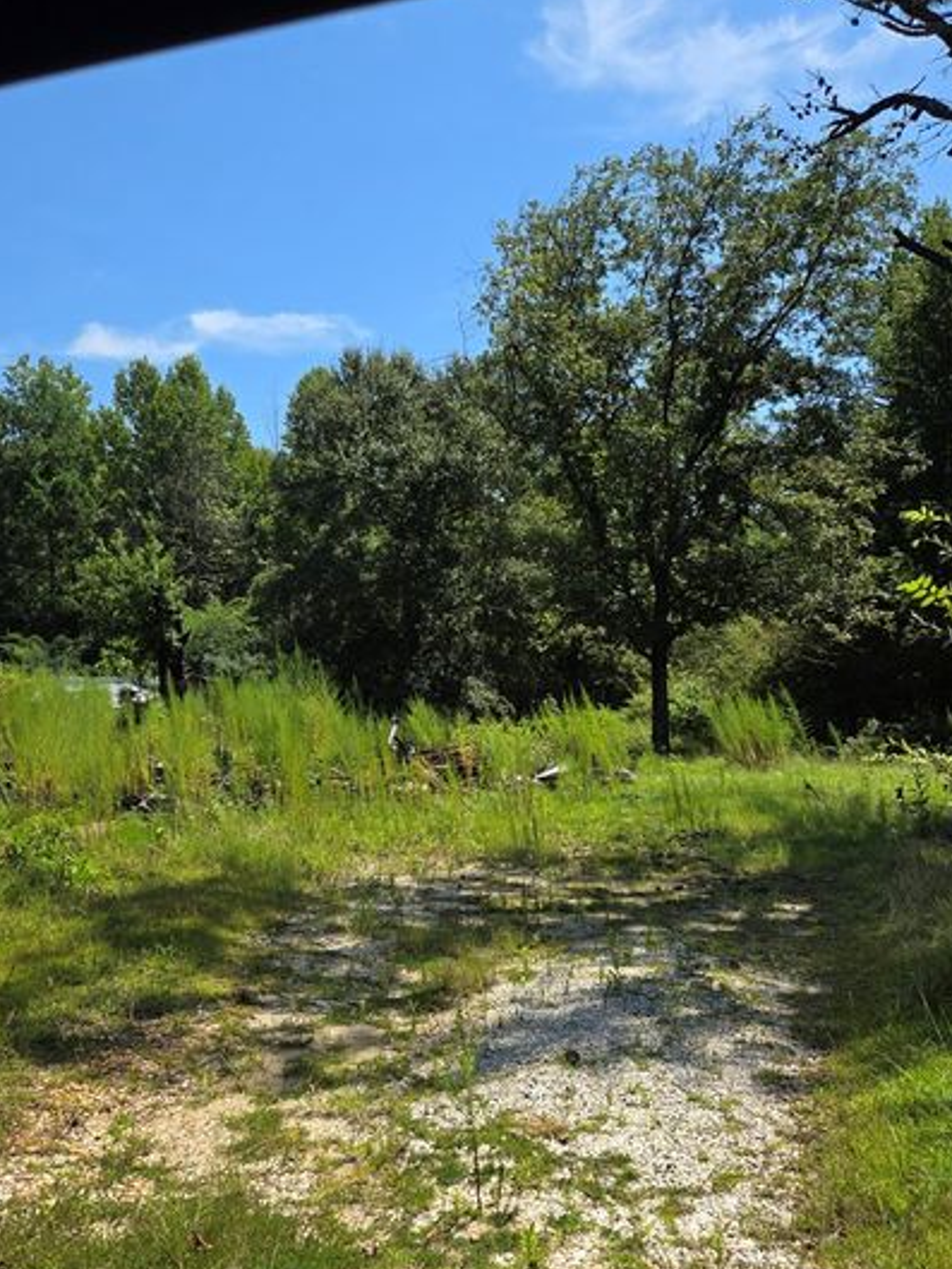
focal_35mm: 29
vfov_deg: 61.6
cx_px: 439
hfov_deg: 48.2
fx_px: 1063
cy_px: 673
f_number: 1.8
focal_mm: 5.4
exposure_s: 1/1645
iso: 25
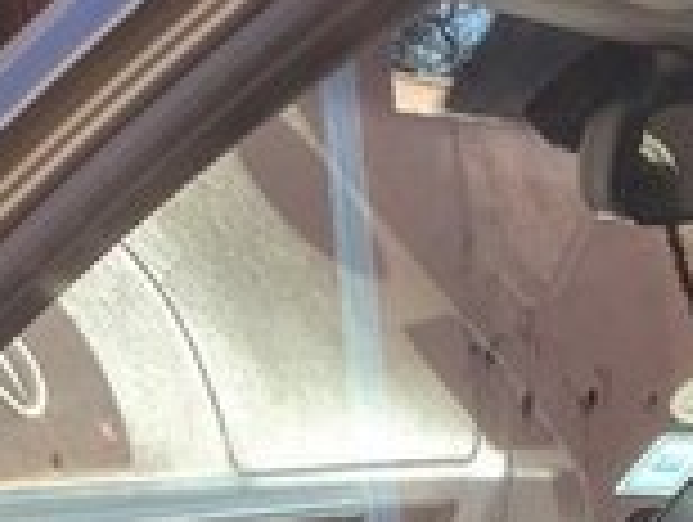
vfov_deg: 11.2
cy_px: 943
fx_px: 2486
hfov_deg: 15.8
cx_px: 459
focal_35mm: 124
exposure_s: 1/534
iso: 32
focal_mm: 4.15
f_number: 2.2
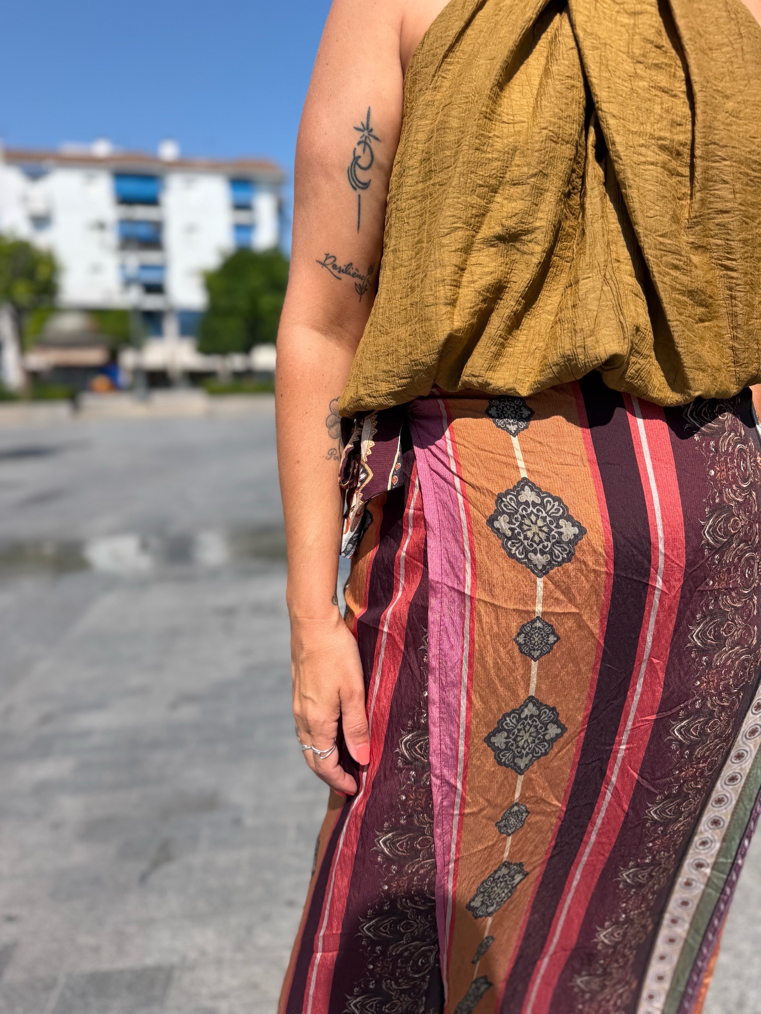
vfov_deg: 71.6
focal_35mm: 24
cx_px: 380
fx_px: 703
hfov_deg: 56.8
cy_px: 507
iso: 80
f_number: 1.78
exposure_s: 1/5319
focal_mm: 6.76
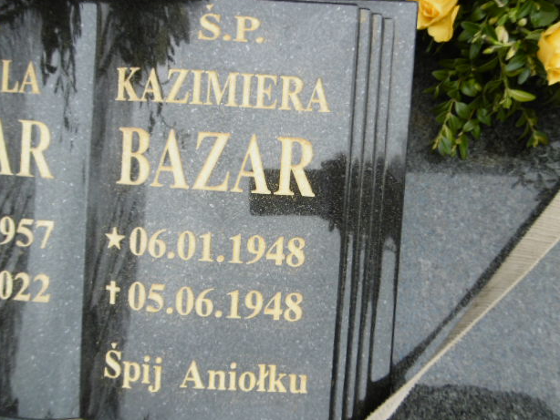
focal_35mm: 25
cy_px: 212
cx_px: 283
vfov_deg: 54.9
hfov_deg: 69.4
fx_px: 405
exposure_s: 1/160
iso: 100
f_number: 3.1
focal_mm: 4.3
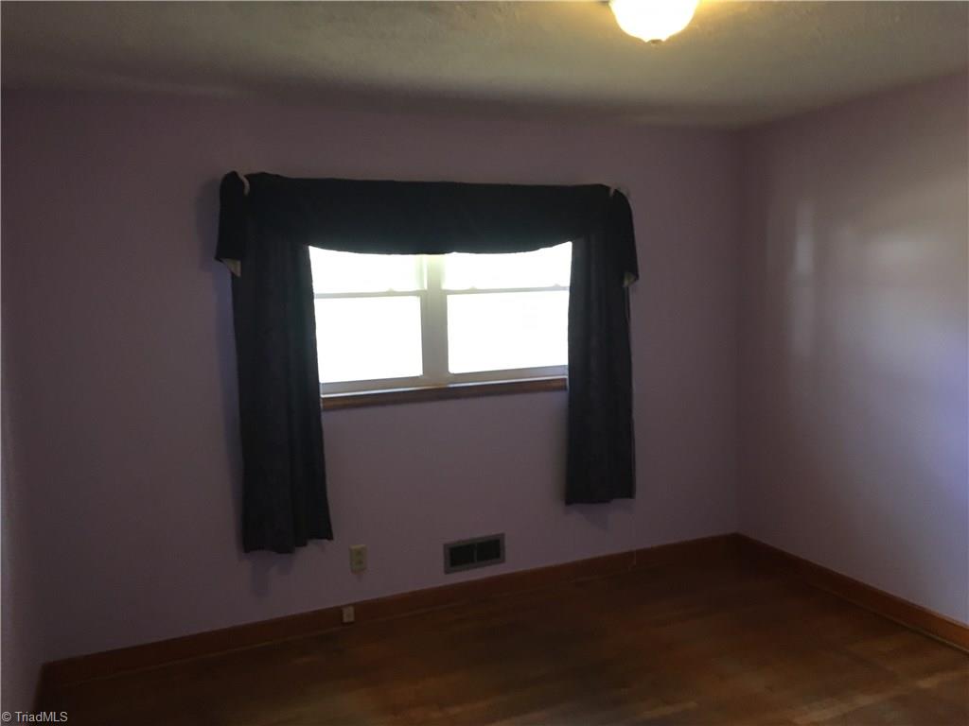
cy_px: 363
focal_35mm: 29
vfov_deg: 48.2
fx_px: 812
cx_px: 484
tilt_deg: -4.2
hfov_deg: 61.7
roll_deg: +1.0
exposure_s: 1/30
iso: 125
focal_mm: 4.15
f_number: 2.2
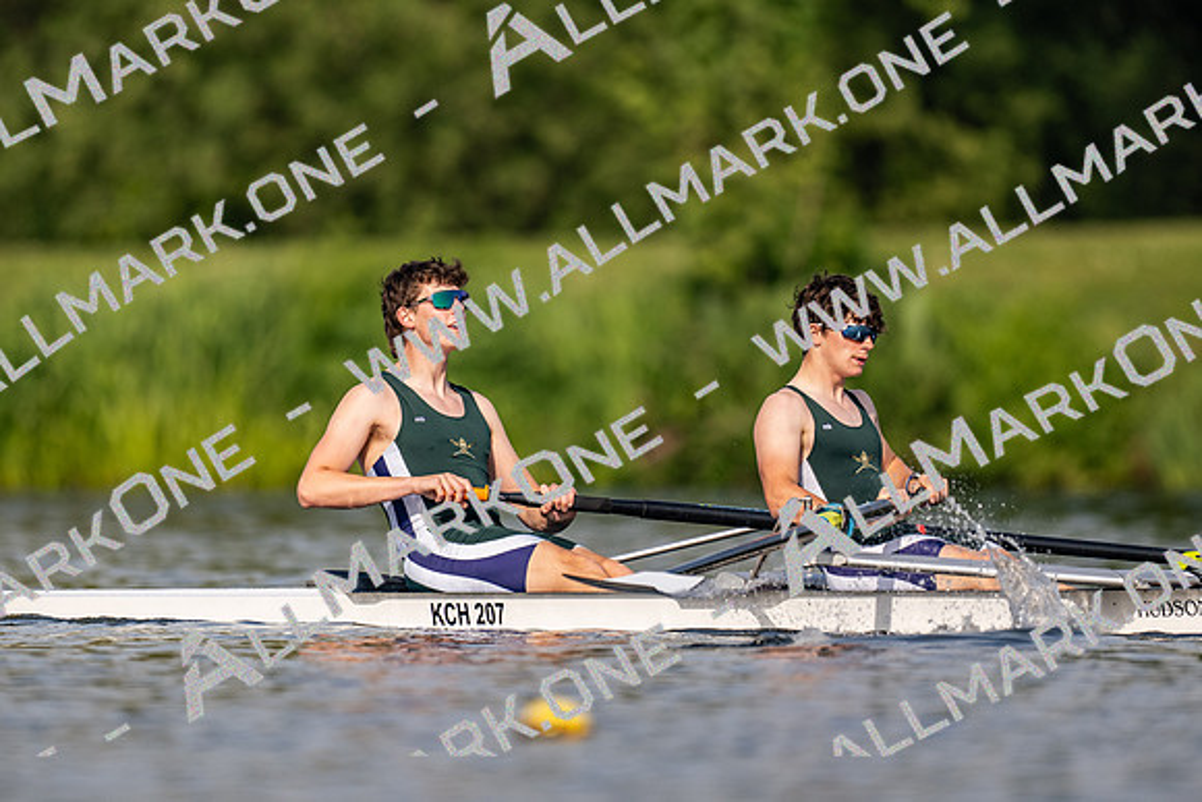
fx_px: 30071
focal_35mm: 900
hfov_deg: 2.3
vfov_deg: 1.5
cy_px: 401
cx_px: 601
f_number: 4
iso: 250
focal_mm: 600
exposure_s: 1/2500
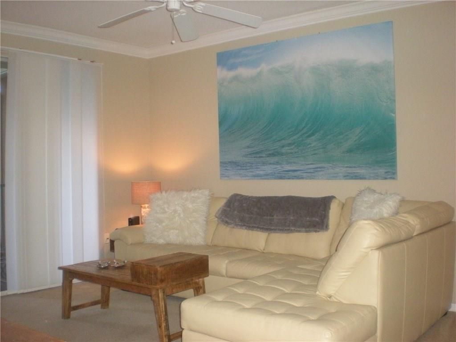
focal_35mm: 38
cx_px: 228
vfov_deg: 37.7
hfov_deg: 49.0
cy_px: 171
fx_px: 501
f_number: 3.1
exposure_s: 1/60
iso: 494
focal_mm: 6.3
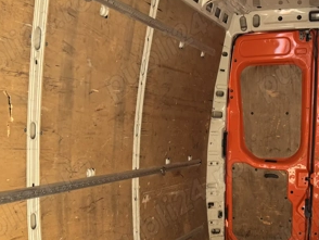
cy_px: 222
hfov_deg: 35.1
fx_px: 489
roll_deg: -1.0
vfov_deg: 26.5
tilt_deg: -10.3
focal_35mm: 53
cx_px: 250
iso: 80
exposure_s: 1/121
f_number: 1.6
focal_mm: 5.96
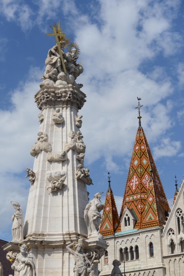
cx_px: 92
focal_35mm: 70
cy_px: 138
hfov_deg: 19.5
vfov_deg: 28.8
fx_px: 536
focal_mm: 70
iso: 250
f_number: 8
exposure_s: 1/1250
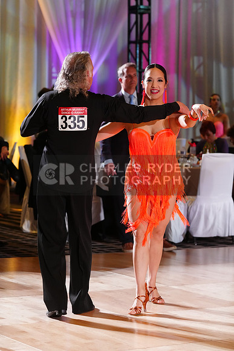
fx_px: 1120
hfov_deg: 11.9
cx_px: 117
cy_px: 176
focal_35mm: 115
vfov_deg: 17.8
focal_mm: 115
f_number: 4
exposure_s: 1/320
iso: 4000
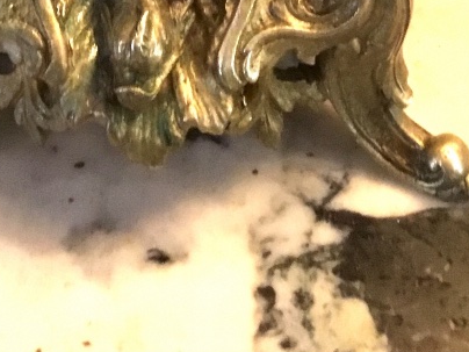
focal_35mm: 92
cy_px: -333
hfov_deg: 21.3
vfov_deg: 13.8
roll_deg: +0.7
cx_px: 189
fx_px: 1246
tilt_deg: -34.0
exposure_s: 1/33
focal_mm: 3.3
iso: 250
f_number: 2.4
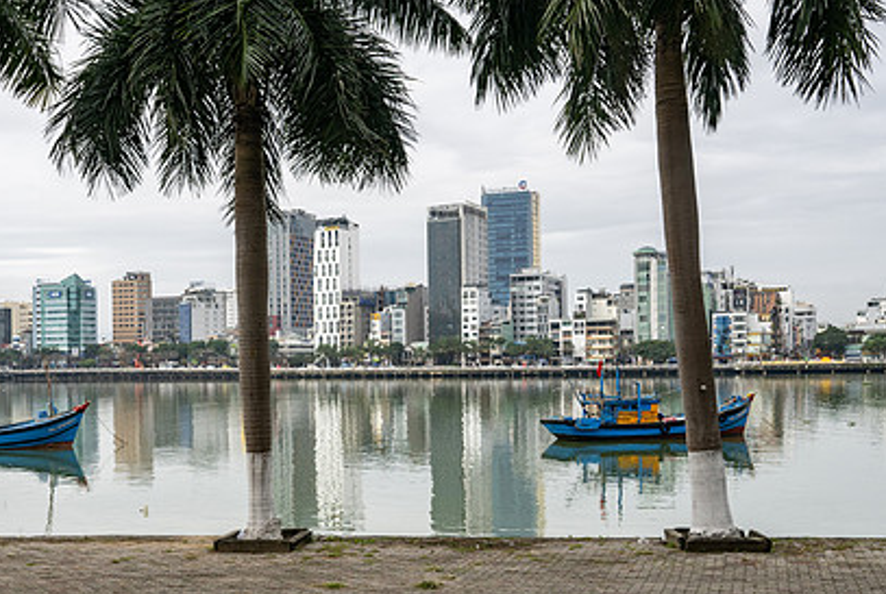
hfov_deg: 39.6
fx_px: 1208
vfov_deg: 27.6
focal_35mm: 49
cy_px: 356
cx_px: 265
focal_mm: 24
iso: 360
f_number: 4.5
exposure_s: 1/1000
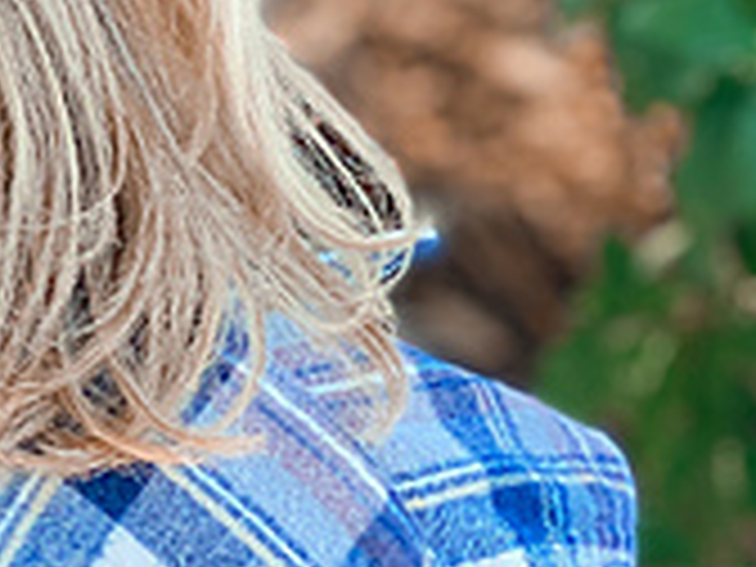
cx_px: 54
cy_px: -378
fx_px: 4324
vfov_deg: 7.3
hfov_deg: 9.9
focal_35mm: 198
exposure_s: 1/122
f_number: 2
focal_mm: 6
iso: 40
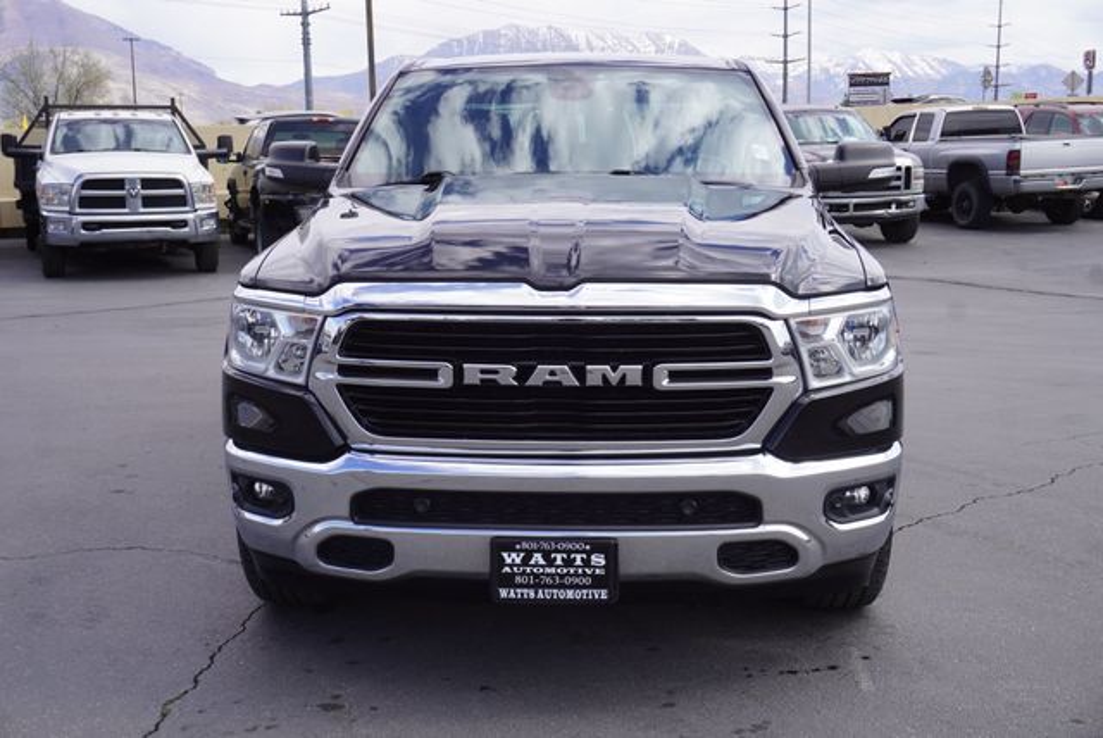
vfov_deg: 33.1
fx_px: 1242
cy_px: 369
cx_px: 552
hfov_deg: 47.9
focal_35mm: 40
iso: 100
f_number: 9
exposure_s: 1/125
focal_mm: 27
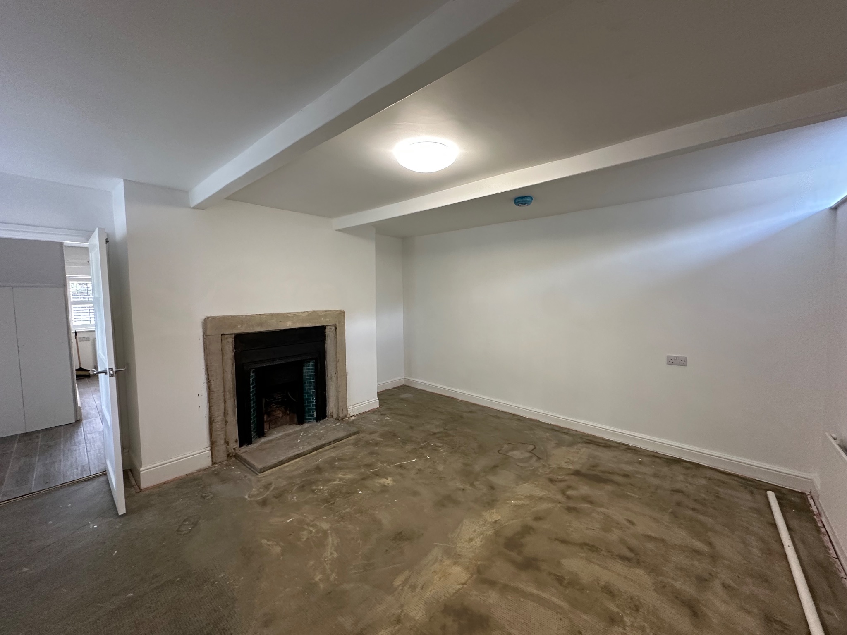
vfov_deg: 85.7
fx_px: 343
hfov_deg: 102.1
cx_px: 424
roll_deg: +0.7
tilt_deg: -4.5
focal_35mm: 14
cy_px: 318
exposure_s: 1/100
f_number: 2.2
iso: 250
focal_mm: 2.22
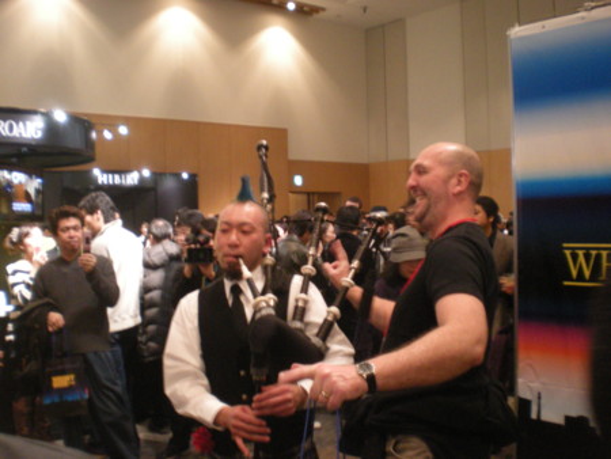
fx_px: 671
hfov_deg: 49.0
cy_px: 230
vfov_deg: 37.8
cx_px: 306
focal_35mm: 38
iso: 400
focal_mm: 6.3
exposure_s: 1/14.6
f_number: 3.1
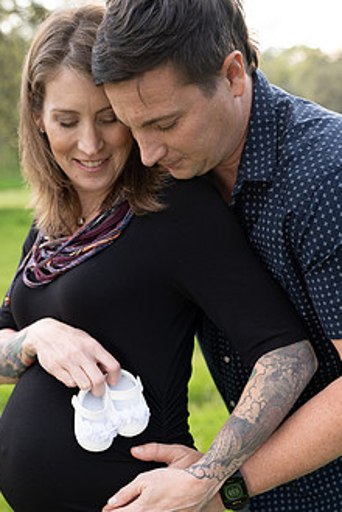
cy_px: 303
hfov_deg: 24.2
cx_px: 126
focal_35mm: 56
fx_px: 796
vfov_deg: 35.5
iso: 125
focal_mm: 41
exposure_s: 1/125
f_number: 3.2
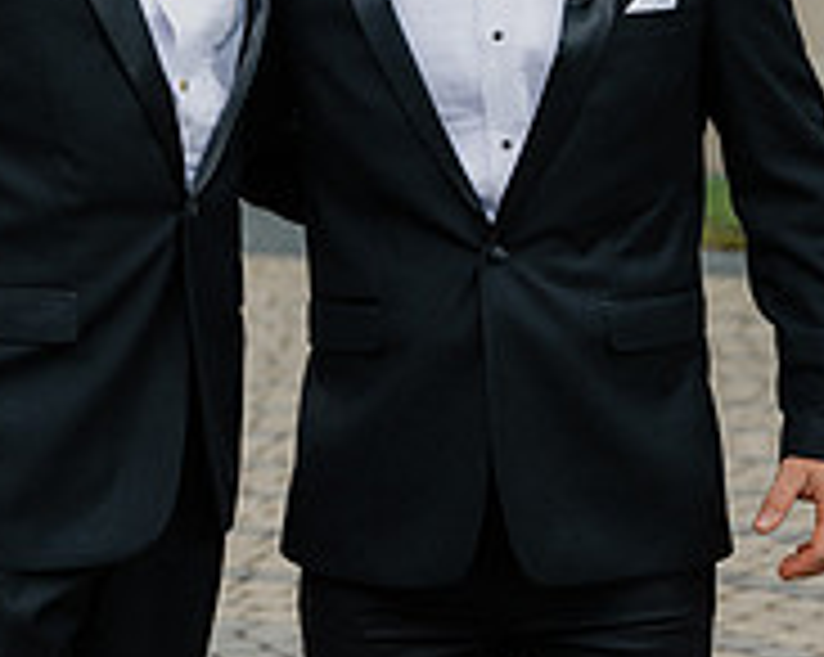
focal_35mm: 155
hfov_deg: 12.4
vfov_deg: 9.9
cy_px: 76
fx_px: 3776
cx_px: 284
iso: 160
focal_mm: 67
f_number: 3.5
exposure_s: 1/320
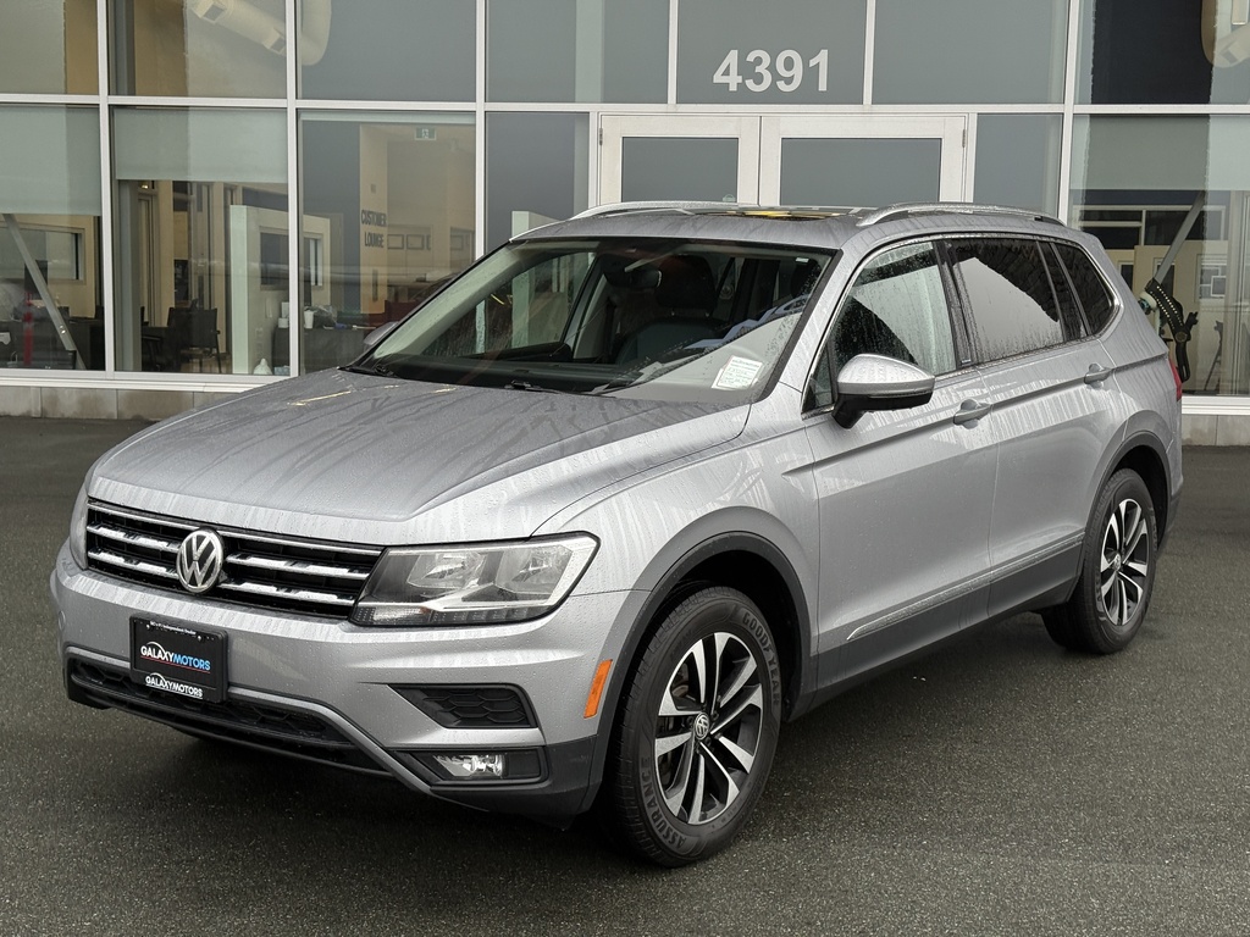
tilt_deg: -6.0
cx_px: 625
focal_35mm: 48
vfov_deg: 30.3
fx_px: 1733
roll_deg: -1.1
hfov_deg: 39.7
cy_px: 468
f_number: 1.78
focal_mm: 6.76
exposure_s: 1/447
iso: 64
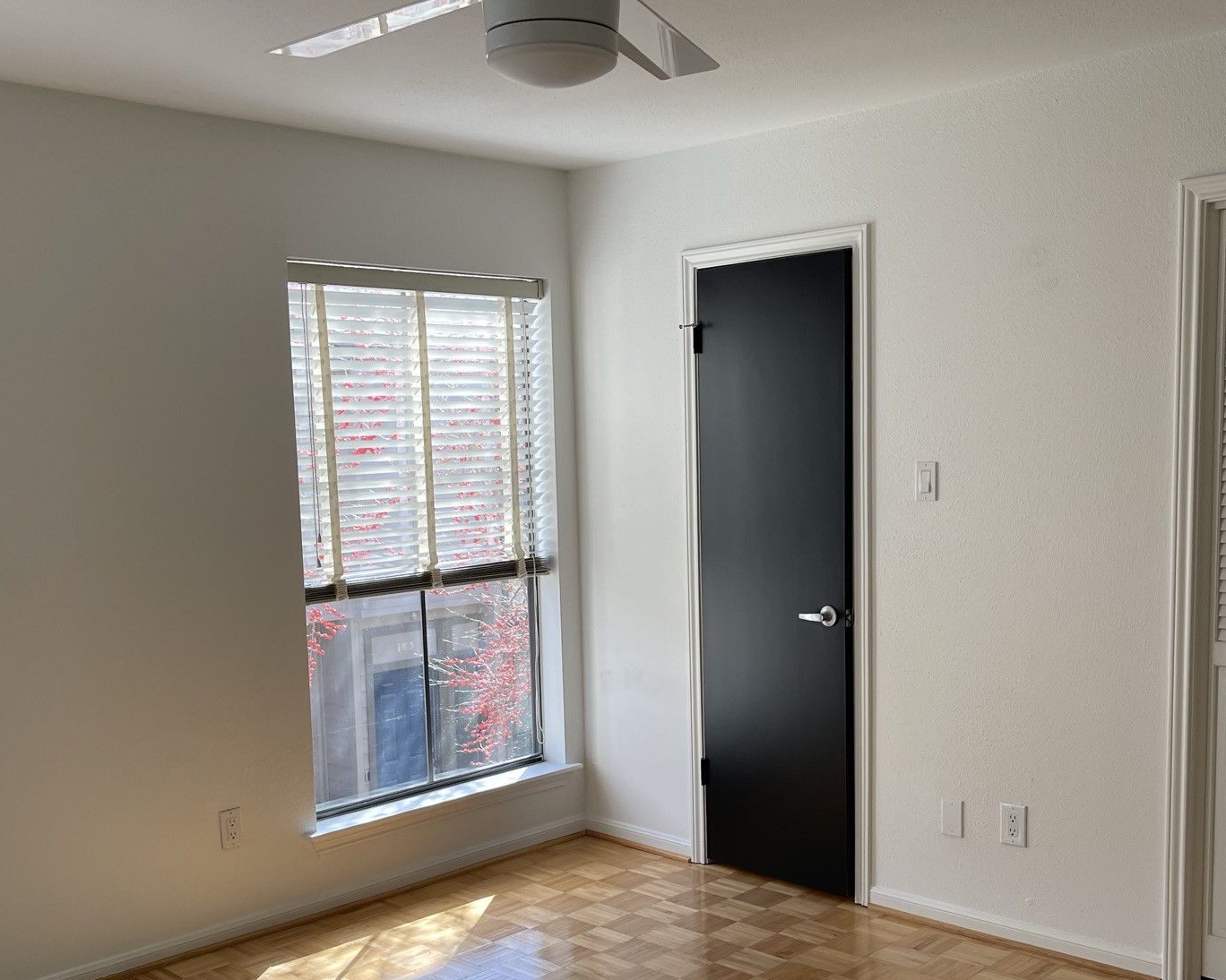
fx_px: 1379
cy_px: 624
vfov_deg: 38.8
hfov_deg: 47.9
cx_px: 607
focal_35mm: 38
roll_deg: +0.6
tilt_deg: -6.4
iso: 32
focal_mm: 5.1
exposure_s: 1/222
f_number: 1.6
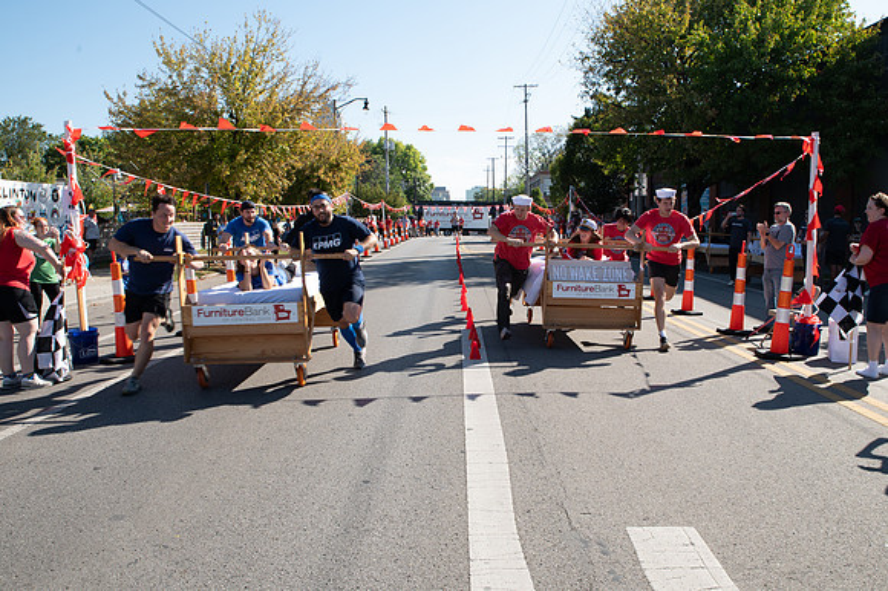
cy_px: 293
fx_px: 695
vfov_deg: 46.0
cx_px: 476
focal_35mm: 28
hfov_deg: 65.0
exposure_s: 1/200
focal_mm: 24
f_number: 10
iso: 250
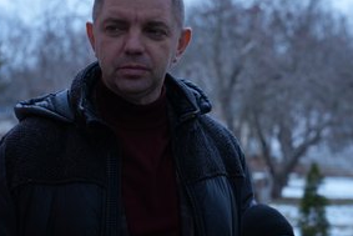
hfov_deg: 20.6
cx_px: 176
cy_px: 104
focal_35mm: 99
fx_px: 971
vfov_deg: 13.8
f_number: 5
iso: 250
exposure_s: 1/250
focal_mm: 70
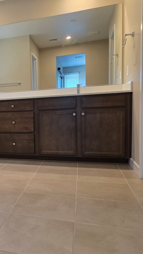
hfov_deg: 30.9
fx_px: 229
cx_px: -14
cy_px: 125
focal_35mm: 34
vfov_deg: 58.0
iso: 160
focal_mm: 6.3
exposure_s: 1/120
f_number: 1.7
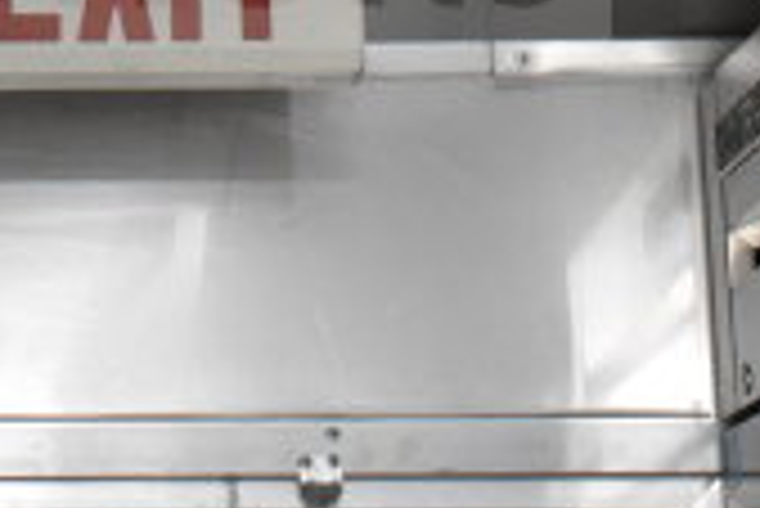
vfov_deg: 9.1
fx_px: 3081
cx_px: 103
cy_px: -308
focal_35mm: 146
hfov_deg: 14.0
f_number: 4
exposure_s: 1/40
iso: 3200
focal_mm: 27
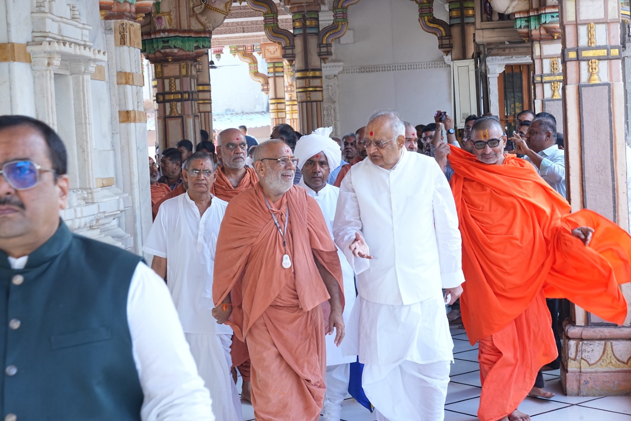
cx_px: 316
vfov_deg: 20.3
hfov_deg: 30.1
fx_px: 1174
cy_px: 210
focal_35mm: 67
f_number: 10
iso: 1000
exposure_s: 1/100
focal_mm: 67
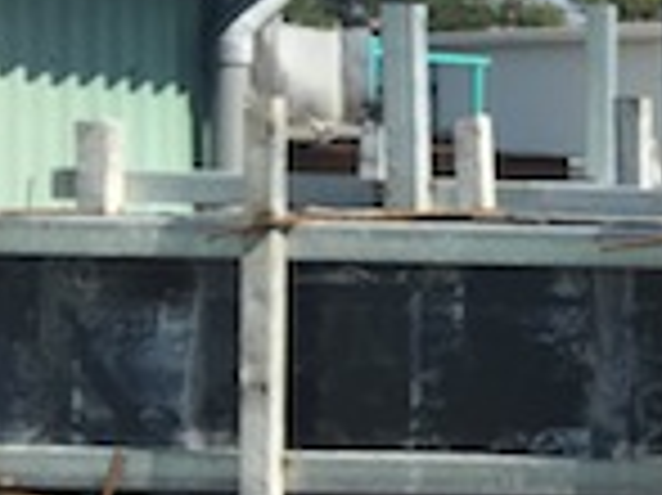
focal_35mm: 158
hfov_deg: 10.2
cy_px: 270
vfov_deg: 9.4
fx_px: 3019
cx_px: 1779
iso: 32
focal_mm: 4.15
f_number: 2.2
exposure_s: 1/1883
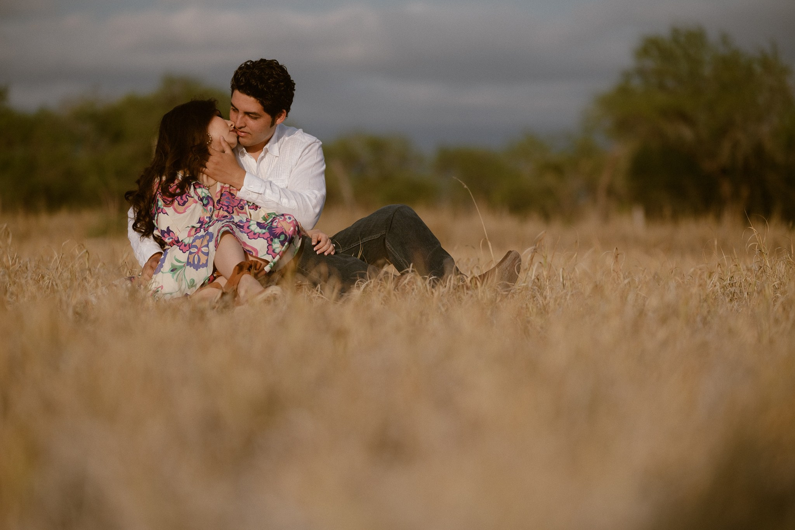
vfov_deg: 12.1
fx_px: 2495
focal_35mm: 113
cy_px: 265
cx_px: 398
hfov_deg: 18.1
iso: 80
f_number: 1.4
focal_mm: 75
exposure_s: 1/4700
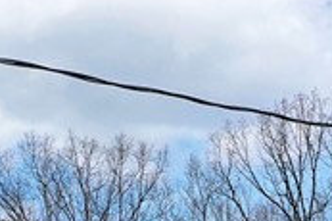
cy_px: 598
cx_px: 56
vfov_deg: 7.1
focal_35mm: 176
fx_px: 1622
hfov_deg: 11.6
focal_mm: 10.26
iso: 100
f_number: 6.3
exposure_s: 1/640
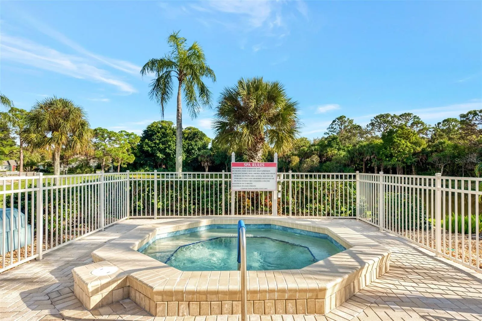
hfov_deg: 81.2
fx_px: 281
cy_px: 160
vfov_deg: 59.5
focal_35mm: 21
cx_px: 241
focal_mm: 21
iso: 160
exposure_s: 1/2000
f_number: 7.1
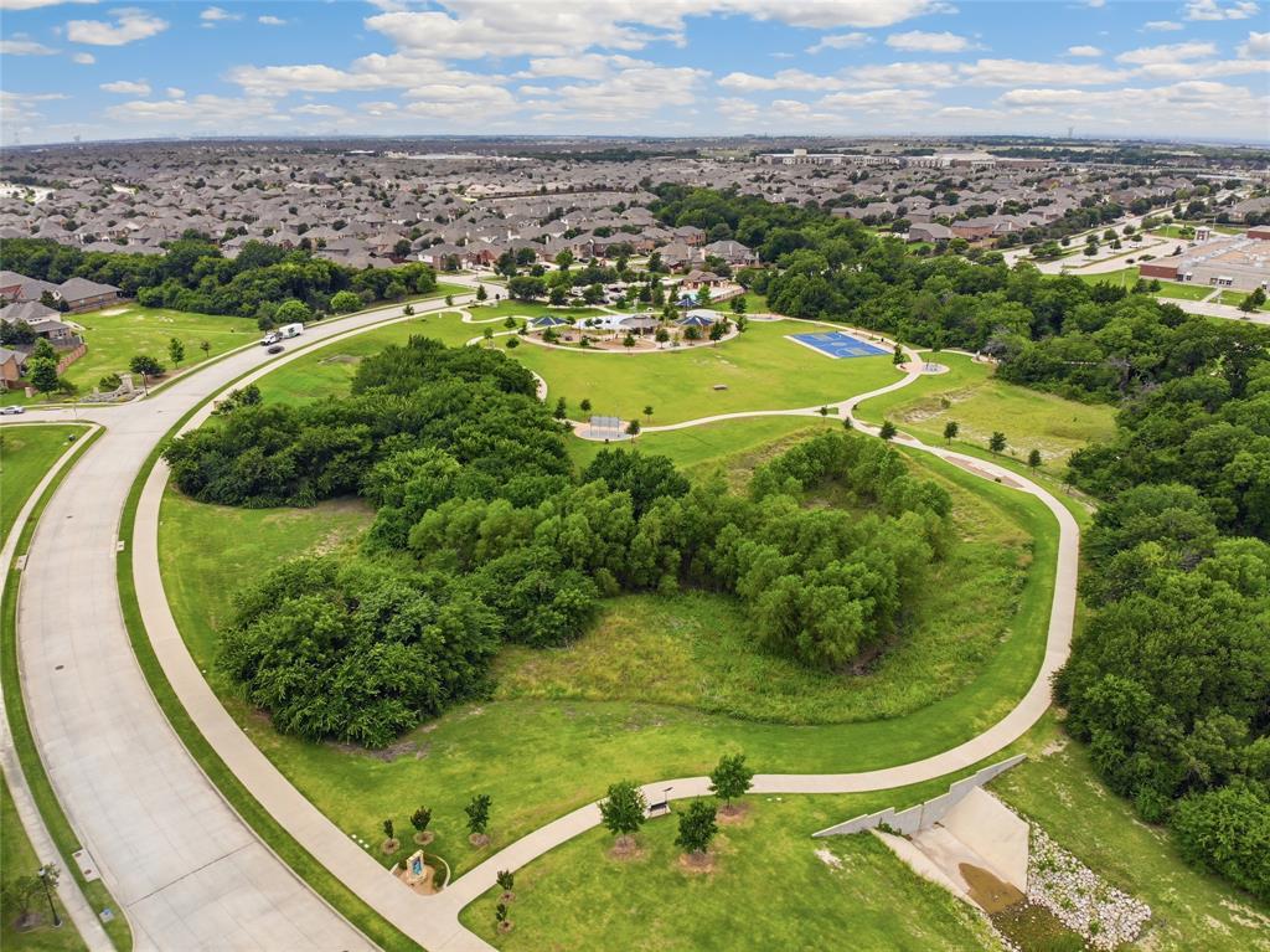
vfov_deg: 56.8
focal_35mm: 24
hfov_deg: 71.6
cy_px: 476
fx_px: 880
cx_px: 635
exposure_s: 1/773
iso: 104
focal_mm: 4.5
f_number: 2.8
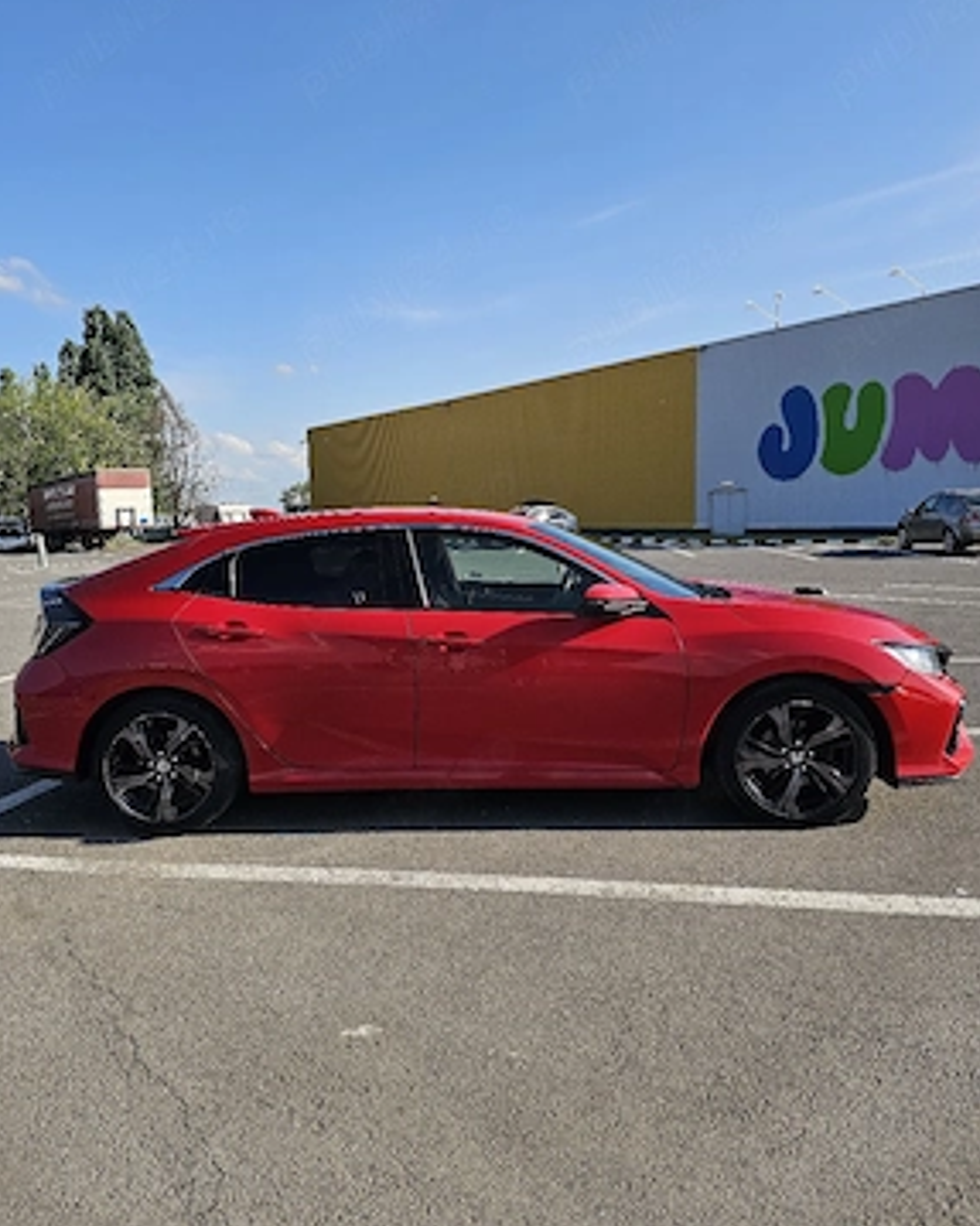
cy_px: 591
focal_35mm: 25
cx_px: 475
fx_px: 907
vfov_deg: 68.1
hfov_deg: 56.8
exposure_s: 1/625
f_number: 1.7
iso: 10
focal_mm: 6.3
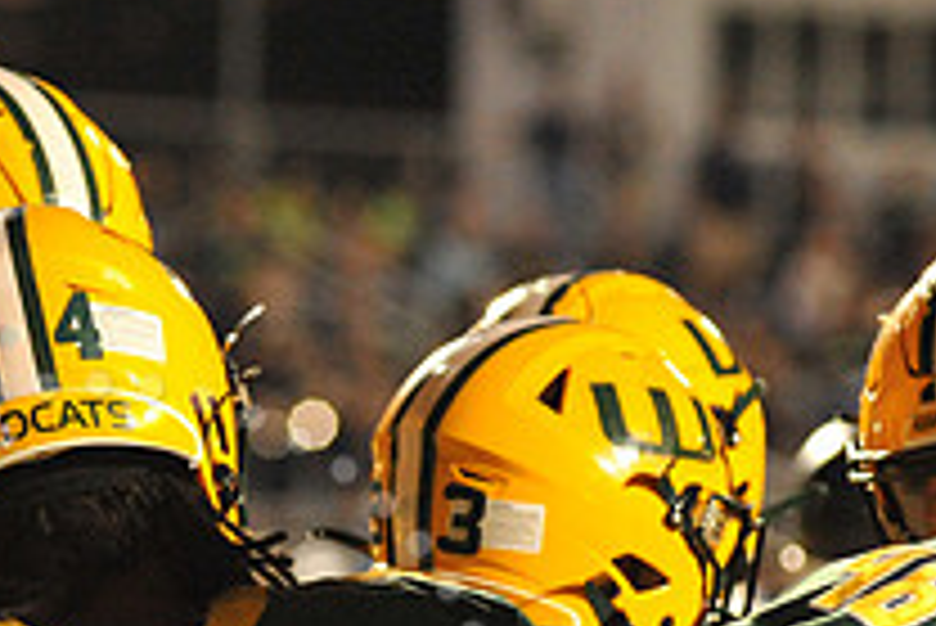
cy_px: 797
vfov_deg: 3.7
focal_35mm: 376
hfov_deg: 5.5
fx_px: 9782
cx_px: 90
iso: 6400
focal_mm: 135
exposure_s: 1/250
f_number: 4
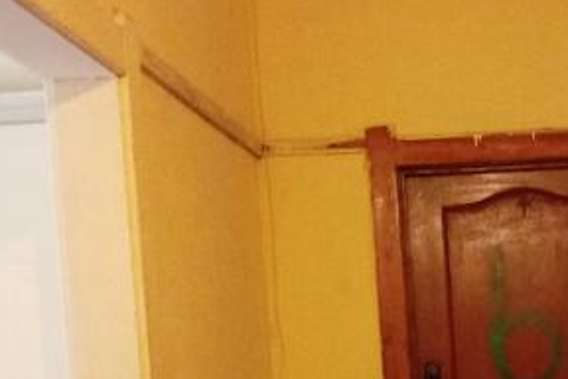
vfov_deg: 17.0
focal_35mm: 78
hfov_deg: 25.3
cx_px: 504
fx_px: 1231
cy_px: 399
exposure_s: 1/14.3
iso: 3329
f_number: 4
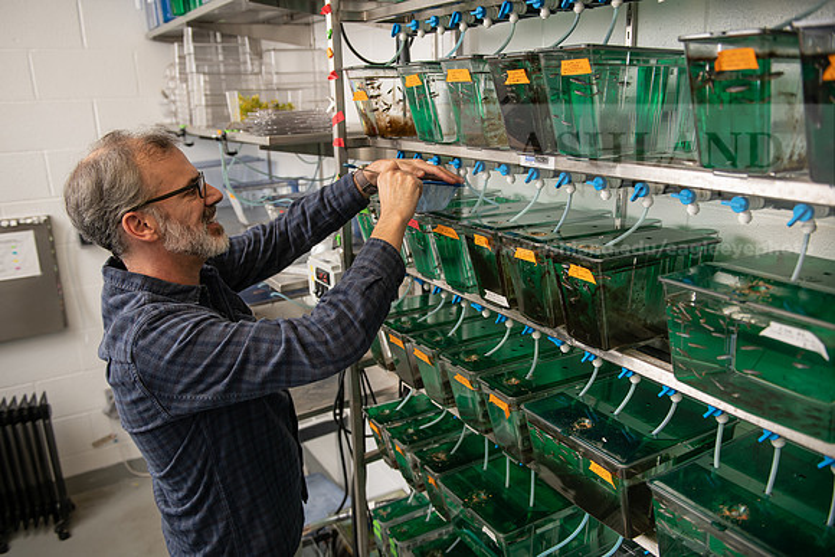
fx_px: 650
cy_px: 278
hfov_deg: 65.5
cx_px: 418
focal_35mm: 28
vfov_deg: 46.4
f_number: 3.5
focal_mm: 28
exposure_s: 1/125
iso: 160
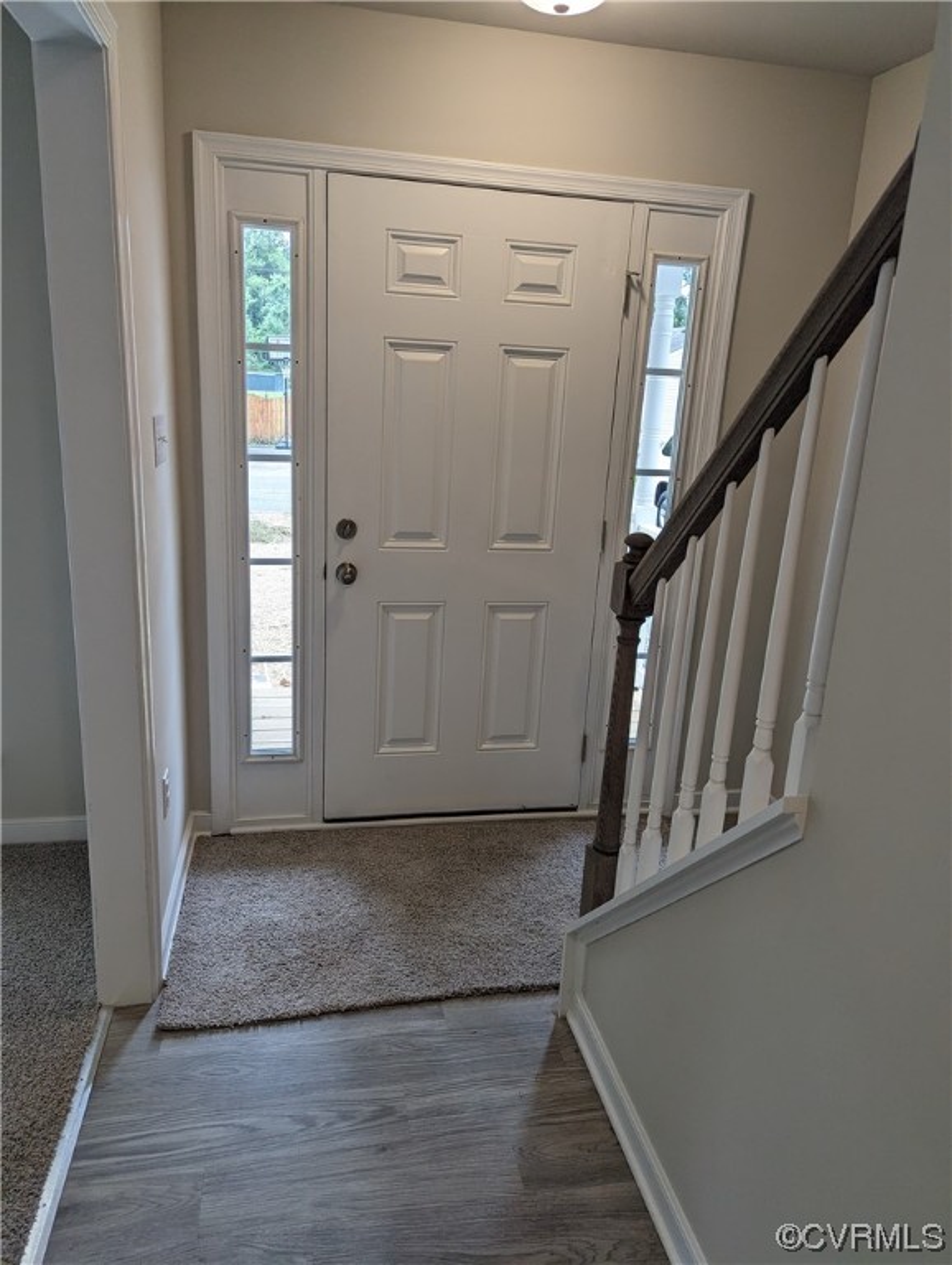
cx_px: 476
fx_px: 878
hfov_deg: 56.9
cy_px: 632
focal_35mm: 24
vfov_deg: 71.5
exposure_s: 1/217
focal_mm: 6.81
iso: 58
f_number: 1.85
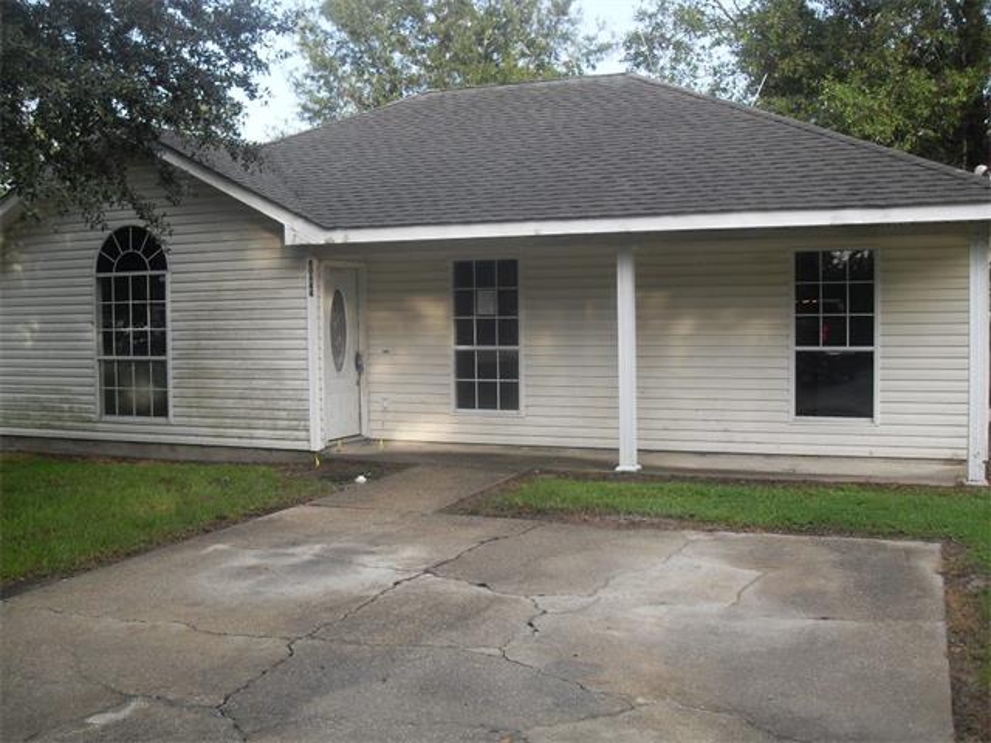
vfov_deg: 38.7
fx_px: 1059
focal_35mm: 37
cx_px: 496
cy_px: 372
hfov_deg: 50.1
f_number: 2.8
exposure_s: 1/180
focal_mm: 6.3
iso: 80
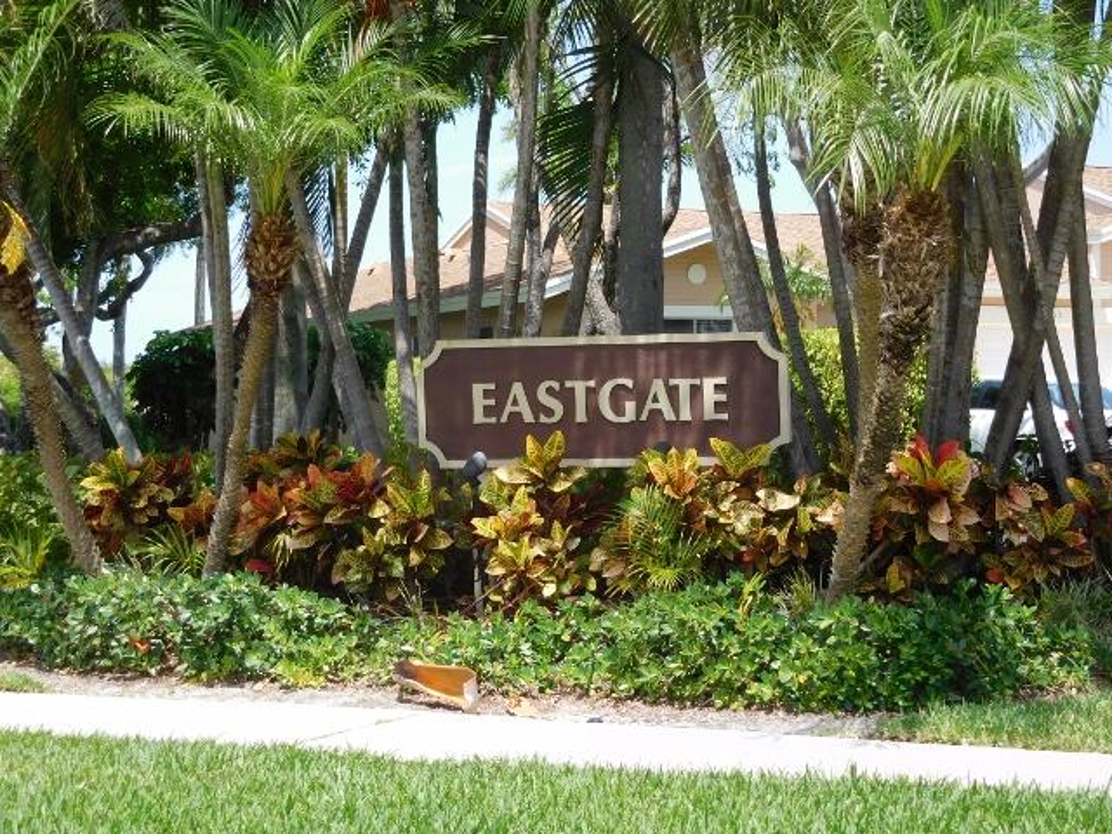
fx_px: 2570
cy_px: 417
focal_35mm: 80
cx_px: 556
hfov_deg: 24.4
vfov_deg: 18.4
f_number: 4.6
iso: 125
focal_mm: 14.3
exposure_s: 1/320
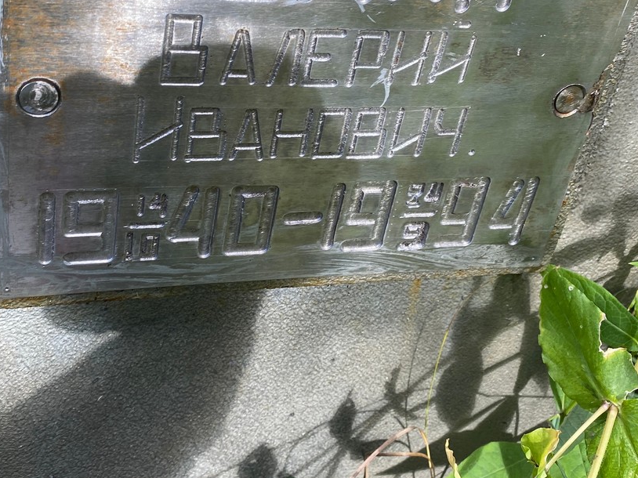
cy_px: 147
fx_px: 848
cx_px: 230
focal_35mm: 46
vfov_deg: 31.2
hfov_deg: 40.9
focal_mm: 4.25
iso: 32
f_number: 1.8
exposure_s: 1/228
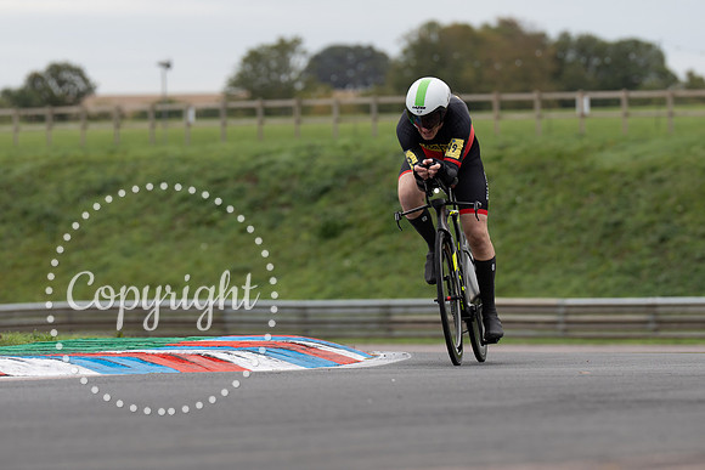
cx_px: 426
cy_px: 238
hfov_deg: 7.1
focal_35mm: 291
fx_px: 5691
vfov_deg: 4.7
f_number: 4.5
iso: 250
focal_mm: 200
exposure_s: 1/800
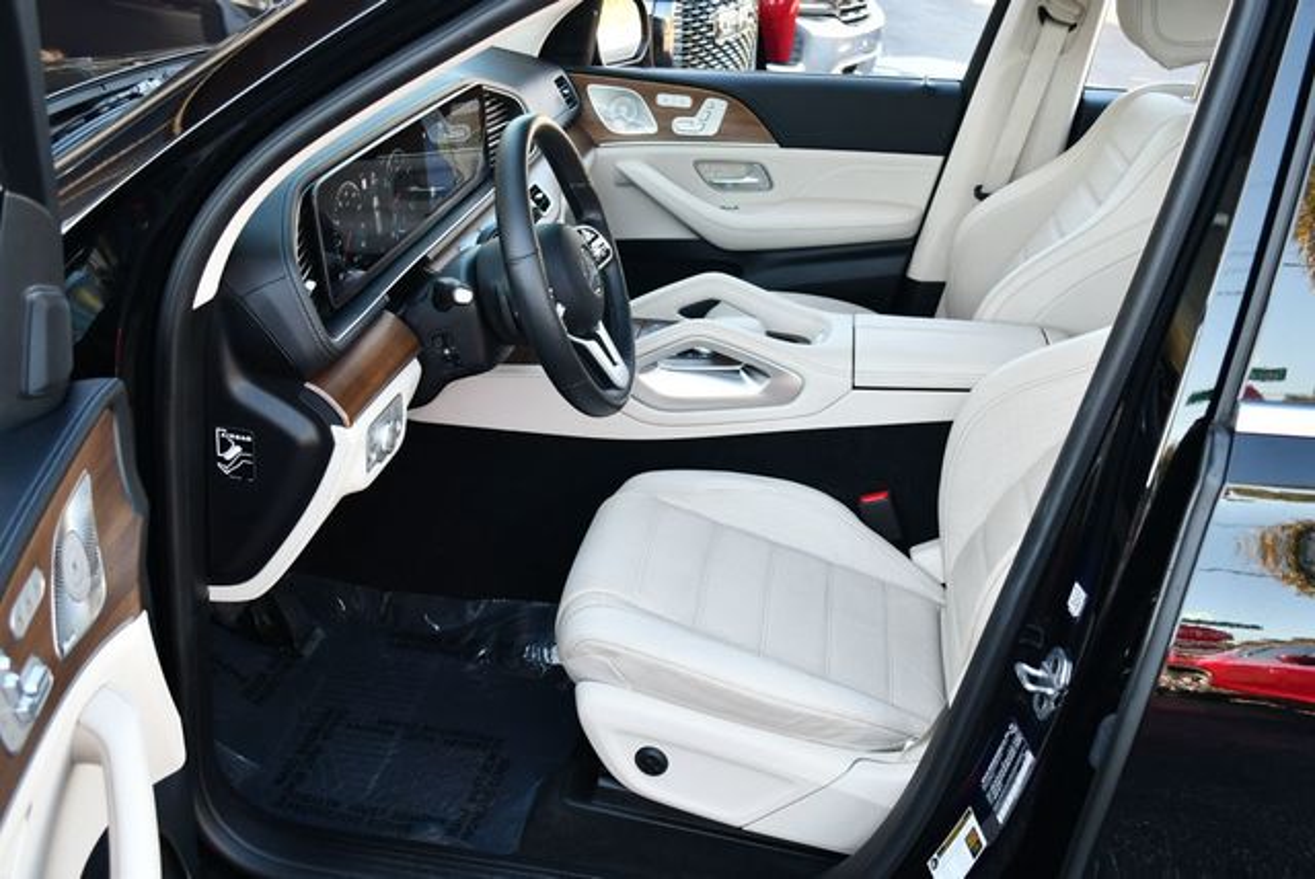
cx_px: 658
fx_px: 1316
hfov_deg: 53.1
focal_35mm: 36
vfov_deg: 36.9
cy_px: 440
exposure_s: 1/250
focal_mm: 18
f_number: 3.5
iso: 560
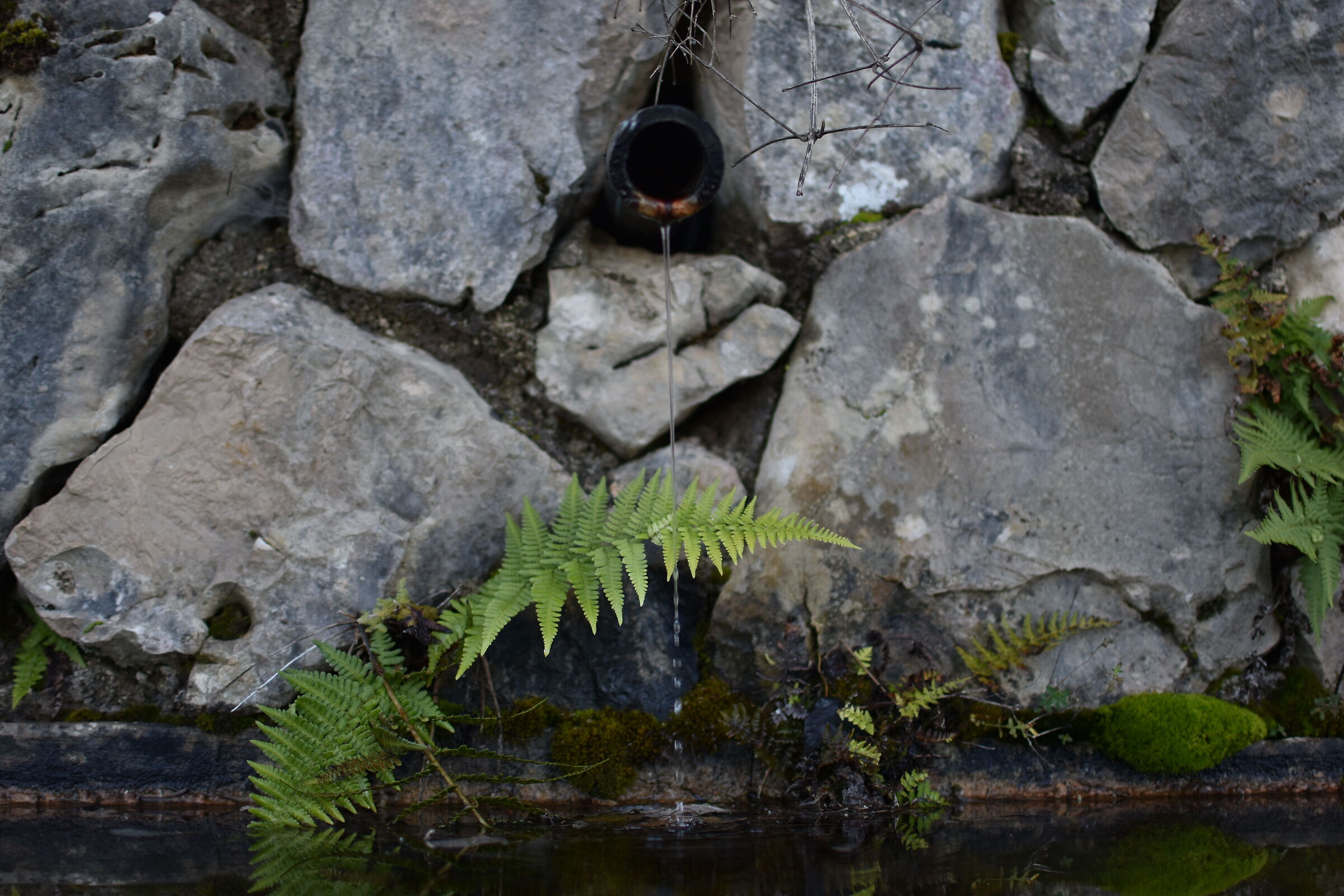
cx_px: 672
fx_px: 1960
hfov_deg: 37.9
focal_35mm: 52
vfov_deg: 25.8
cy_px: 448
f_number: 1.8
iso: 100
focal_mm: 35
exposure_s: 1/500
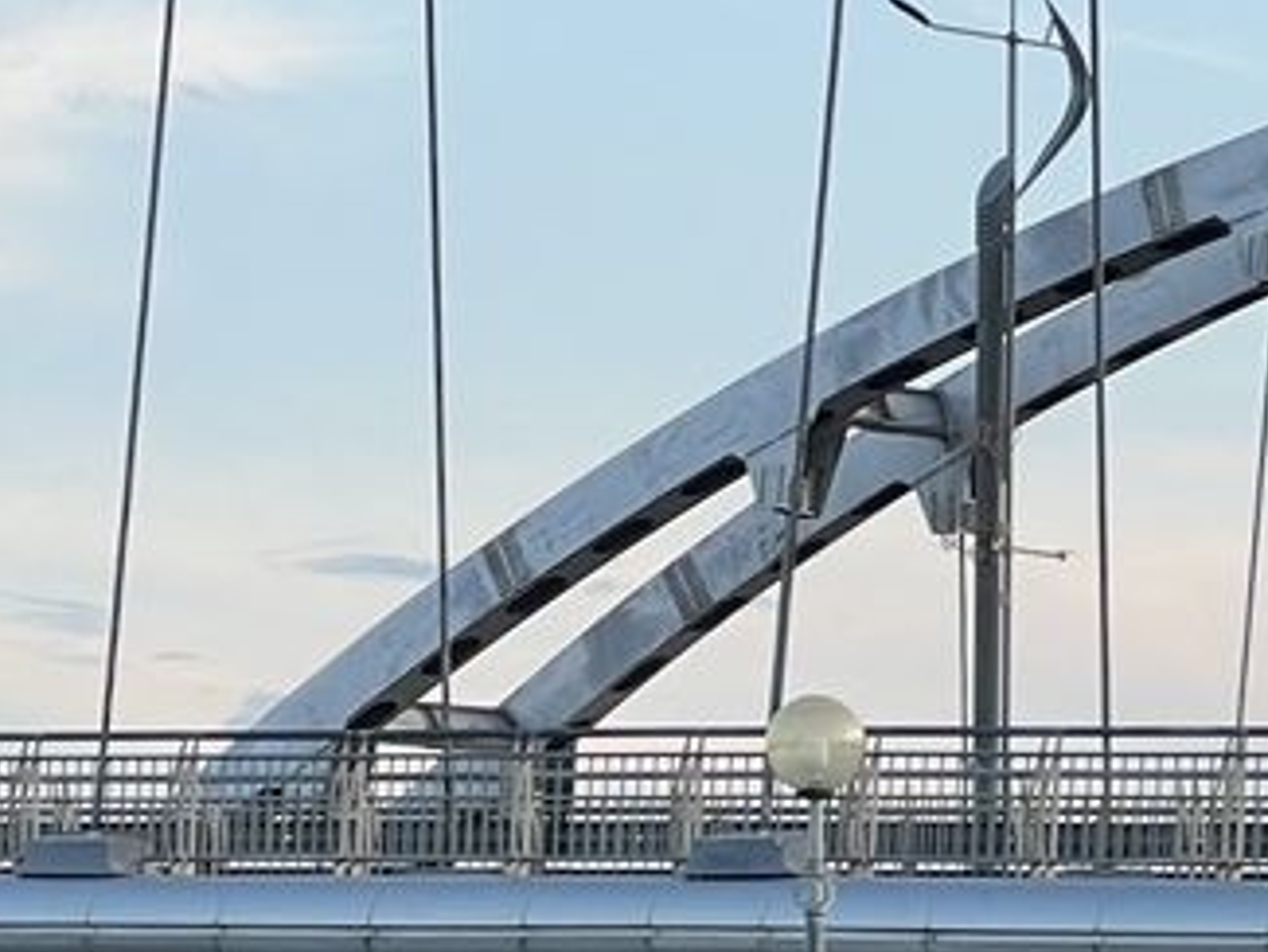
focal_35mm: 284
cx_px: 968
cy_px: 1619
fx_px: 10407
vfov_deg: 5.2
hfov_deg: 7.0
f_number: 2.8
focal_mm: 9
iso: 40
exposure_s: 1/99
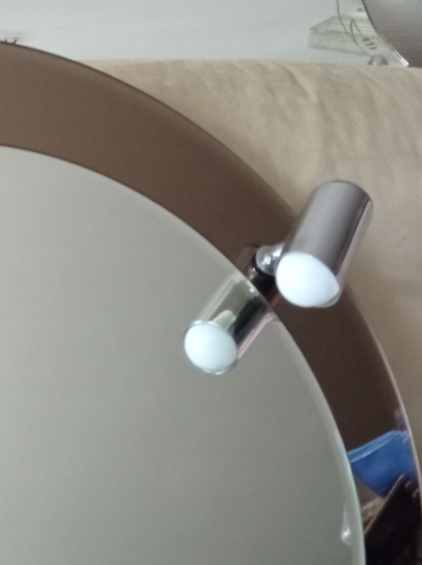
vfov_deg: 27.5
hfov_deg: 20.2
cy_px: 402
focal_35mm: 70
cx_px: -16
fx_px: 1140
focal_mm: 4.74
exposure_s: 1/20
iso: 782
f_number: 1.79
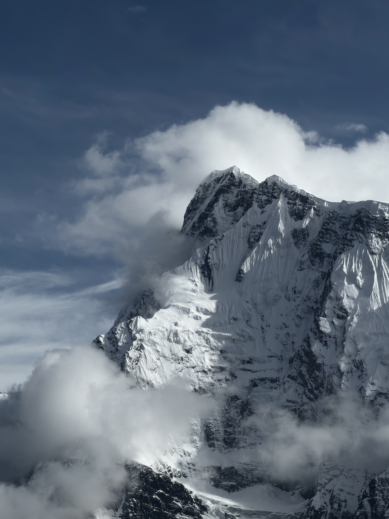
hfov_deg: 10.3
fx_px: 2158
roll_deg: -0.8
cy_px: 341
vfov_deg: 13.7
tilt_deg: +8.7
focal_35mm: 144
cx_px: 243
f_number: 2.8
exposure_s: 1/1859
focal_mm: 16.89
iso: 20
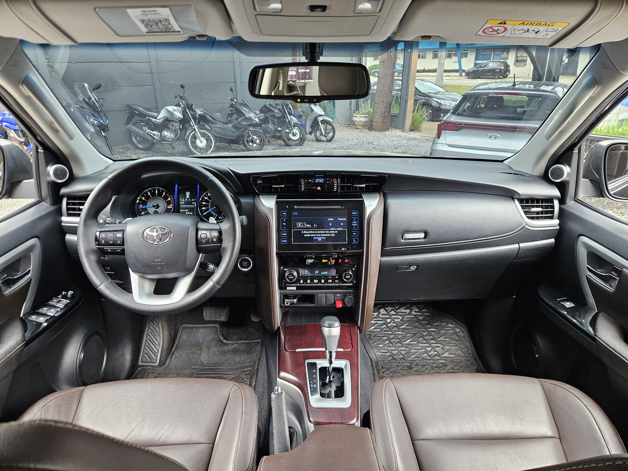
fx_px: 417
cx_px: 314
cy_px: 236
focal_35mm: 23
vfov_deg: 58.9
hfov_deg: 73.9
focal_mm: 5.4
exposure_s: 1/180
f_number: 1.8
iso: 200
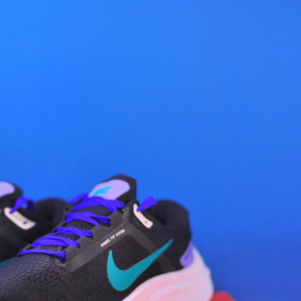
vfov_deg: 14.2
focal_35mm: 123
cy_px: 190
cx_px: 33
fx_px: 1210
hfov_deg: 14.1
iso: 250
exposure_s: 1/320
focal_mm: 50
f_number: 2.2
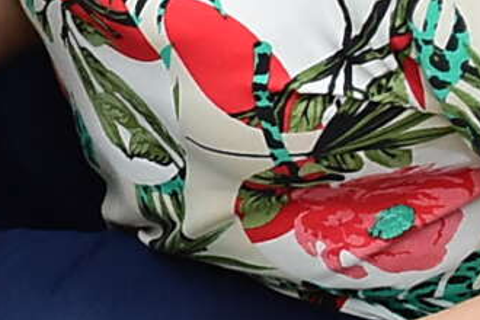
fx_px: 3413
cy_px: -84
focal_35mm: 256
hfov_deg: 7.7
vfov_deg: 5.3
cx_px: -528
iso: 1250
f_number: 4
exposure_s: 1/125
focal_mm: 22
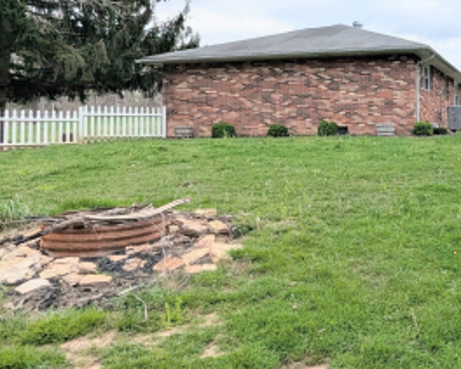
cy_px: 107
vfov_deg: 44.7
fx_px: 436
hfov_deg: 48.0
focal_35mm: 32
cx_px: 440
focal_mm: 1.95
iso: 47
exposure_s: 1/1208
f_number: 2.2
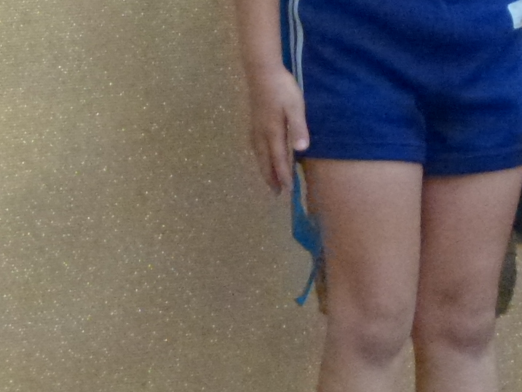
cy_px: -4
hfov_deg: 4.6
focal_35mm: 432
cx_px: 775
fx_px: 6516
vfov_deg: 3.4
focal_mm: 21.7
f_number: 5.1
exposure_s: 1/50
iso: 800
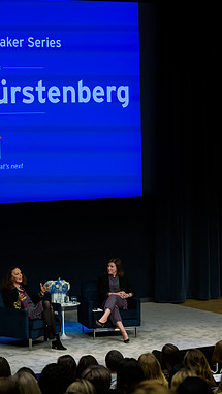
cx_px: 10
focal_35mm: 124
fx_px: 1297
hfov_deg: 9.7
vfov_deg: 17.3
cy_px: 196
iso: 200
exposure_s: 1/60
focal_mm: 78
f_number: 3.2
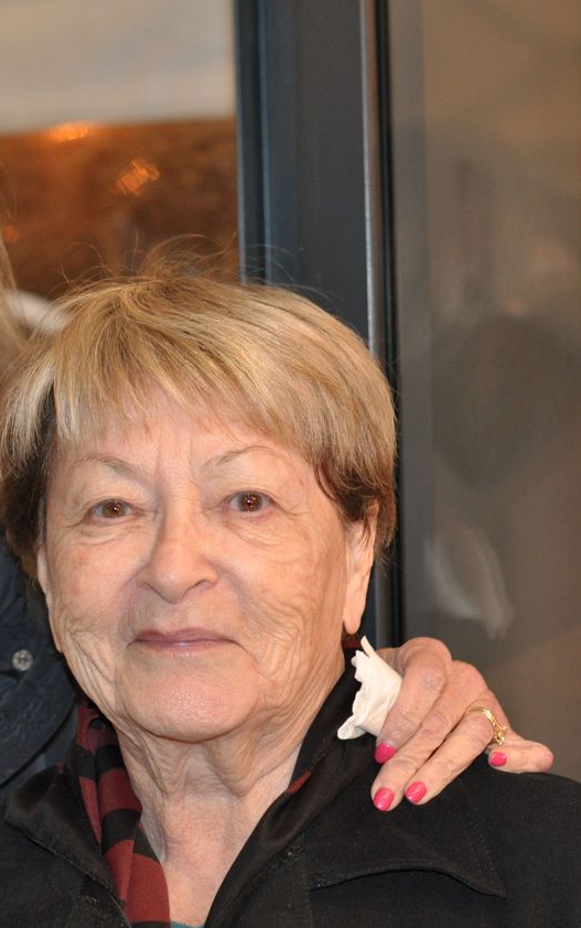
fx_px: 2936
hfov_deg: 11.2
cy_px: 467
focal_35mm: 116
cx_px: -24
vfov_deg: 18.0
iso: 800
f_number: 2.8
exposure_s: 1/60
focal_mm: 50
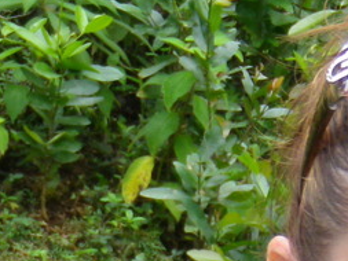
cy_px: 368
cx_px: 558
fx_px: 4053
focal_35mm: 403
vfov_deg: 3.7
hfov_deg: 4.9
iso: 125
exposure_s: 1/80
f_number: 5.2
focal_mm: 14.9
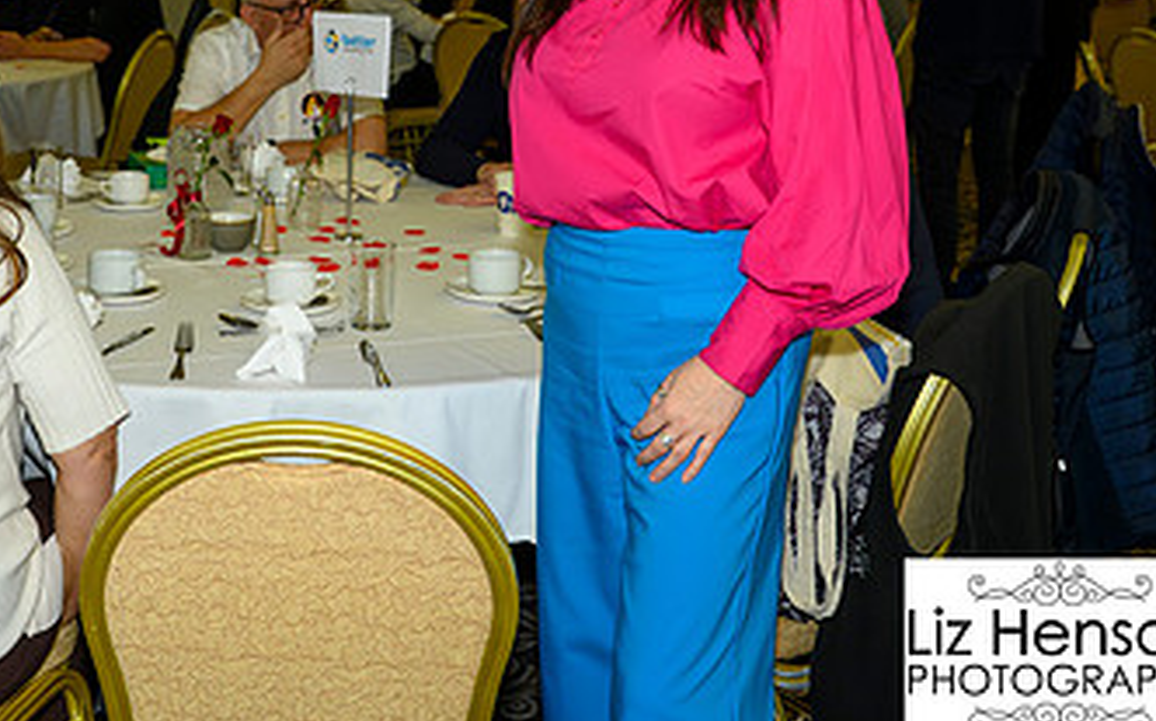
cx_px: 347
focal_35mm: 56
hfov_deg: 35.8
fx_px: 1763
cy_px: 69
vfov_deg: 22.5
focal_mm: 27.5
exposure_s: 1/160
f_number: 4
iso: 1250
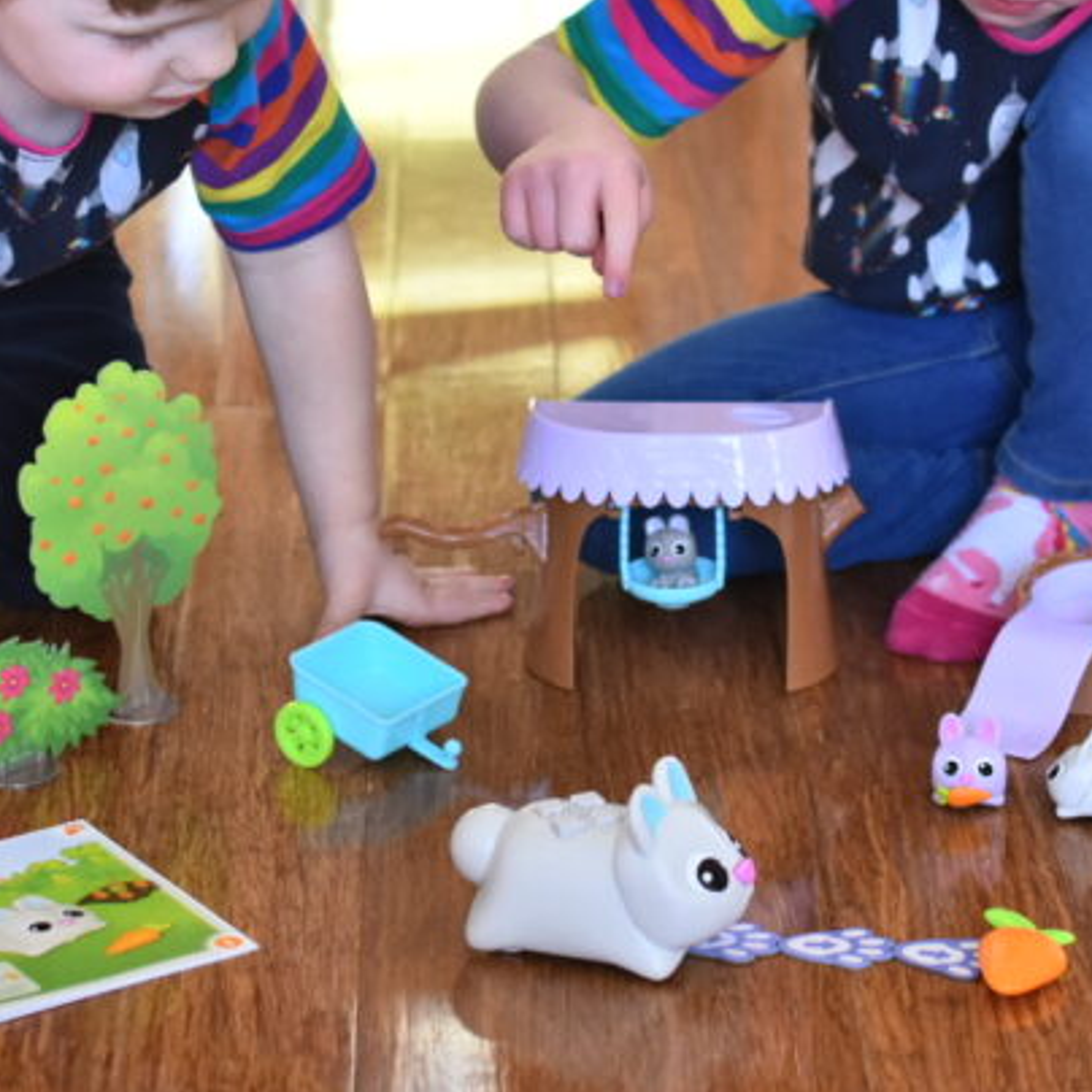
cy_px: 399
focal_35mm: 113
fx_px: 4036
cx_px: 343
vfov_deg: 15.4
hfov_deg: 15.4
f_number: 2.8
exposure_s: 1/160
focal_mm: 35
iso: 800
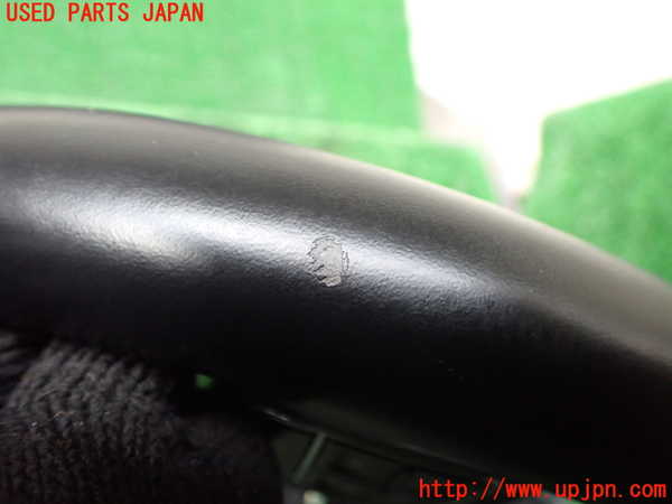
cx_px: 336
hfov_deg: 60.0
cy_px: 252
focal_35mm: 30
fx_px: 582
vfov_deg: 46.8
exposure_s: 1/125
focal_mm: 5.4
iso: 800
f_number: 2.3
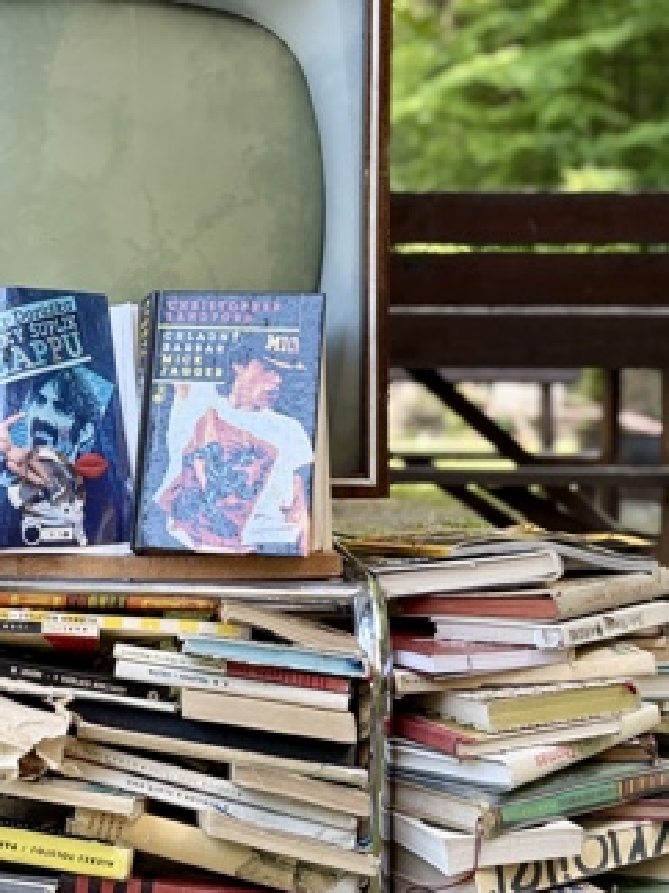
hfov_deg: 19.5
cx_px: 64
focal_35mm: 74
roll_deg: -1.6
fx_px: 1908
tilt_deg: -1.3
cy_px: 416
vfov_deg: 26.3
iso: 50
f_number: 1.6
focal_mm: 5.96
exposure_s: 1/188
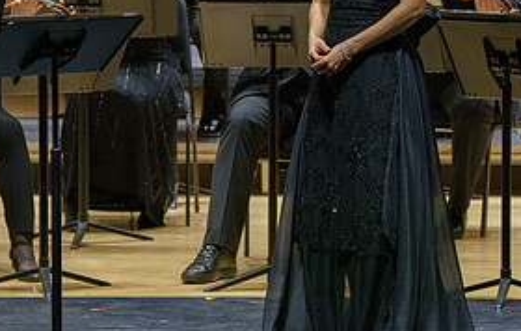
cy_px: 81
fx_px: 9345
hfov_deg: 3.2
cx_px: 190
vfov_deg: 2.0
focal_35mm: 655
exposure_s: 1/250
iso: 3200
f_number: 6.3
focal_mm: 312
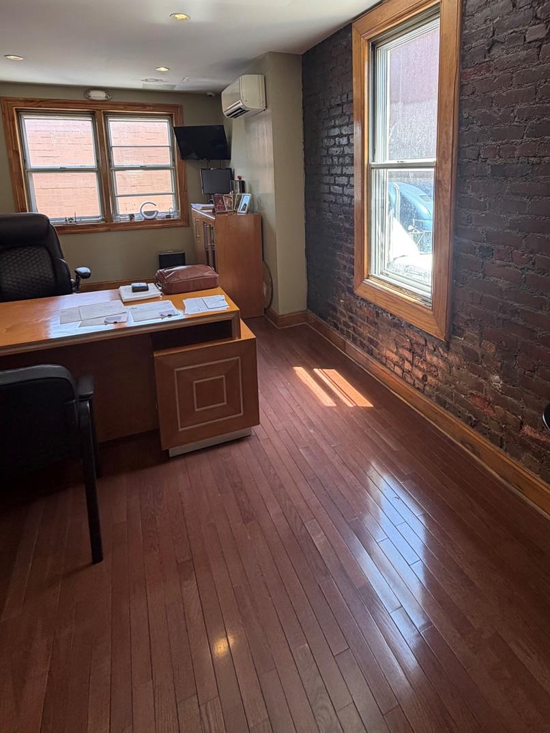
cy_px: 245
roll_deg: +1.2
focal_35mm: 20
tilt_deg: -10.3
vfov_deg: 79.1
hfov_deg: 65.7
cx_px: 311
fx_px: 424
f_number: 2.2
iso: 125
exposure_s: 1/121
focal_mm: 2.22
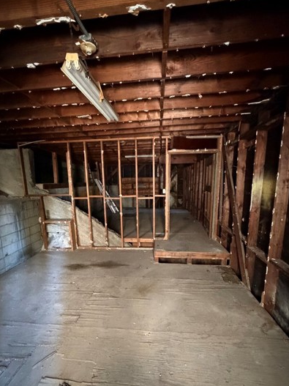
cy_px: 218
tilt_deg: -11.2
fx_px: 189
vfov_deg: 90.5
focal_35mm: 17
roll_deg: +0.8
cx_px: 139
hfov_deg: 74.7
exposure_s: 1/30
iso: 1600
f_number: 2.2
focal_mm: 2.22
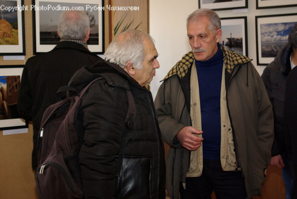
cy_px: 100
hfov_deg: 31.2
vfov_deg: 21.1
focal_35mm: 64
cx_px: 148
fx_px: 533
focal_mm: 43
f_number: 5.6
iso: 500
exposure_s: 1/50
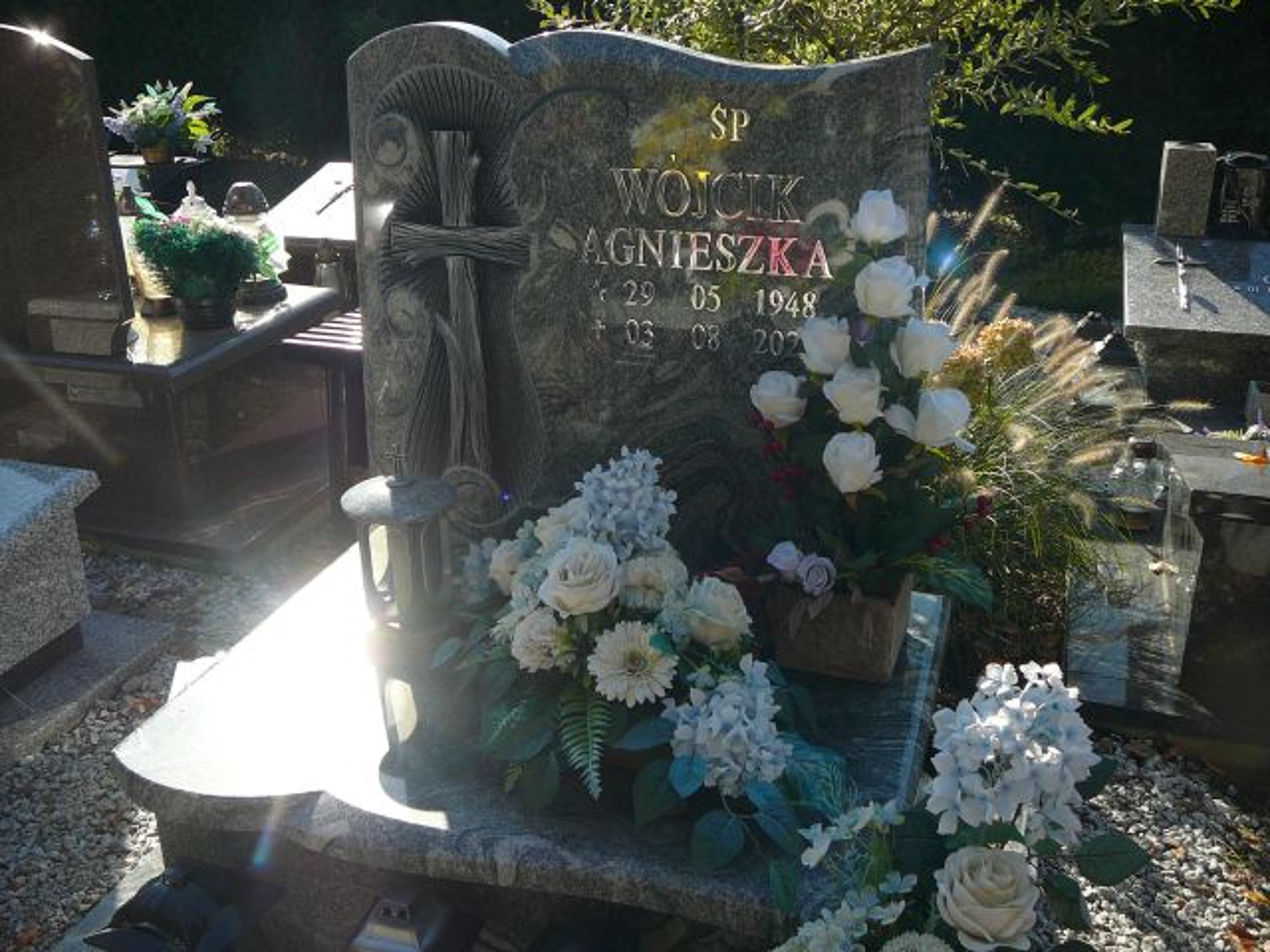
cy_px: 476
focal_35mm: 35
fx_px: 1284
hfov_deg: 52.6
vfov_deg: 40.7
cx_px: 635
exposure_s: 1/640
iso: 80
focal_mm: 5.2
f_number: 2.8
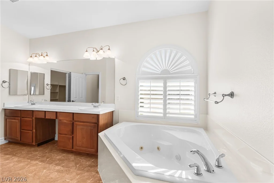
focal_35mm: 17
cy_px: 92
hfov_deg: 93.3
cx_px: 137
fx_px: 129
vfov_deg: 70.5
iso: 400
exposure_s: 1/30
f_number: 8
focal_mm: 17
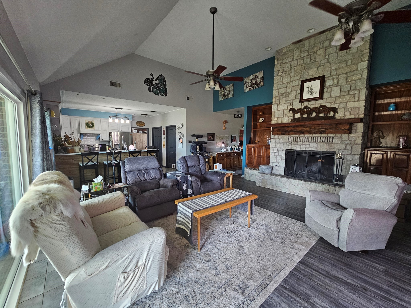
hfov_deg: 106.2
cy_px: 154
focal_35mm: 13
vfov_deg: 89.9
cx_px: 206
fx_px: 154
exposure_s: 1/40
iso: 320
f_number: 2.2
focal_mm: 2.2
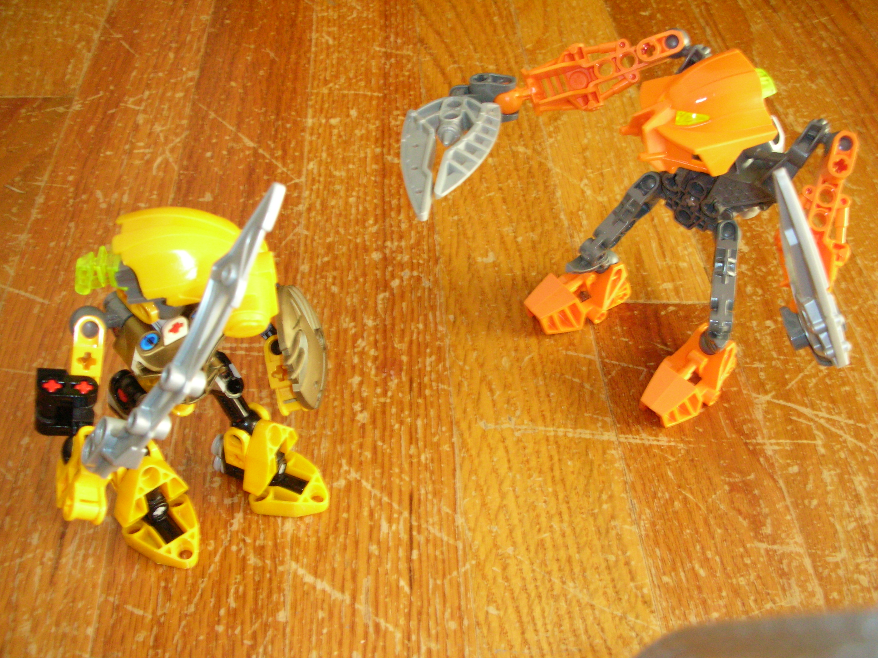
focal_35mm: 35
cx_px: 439
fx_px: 888
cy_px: 329
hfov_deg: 52.6
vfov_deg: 40.7
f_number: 3
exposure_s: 1/11.4
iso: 200
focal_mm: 5.8
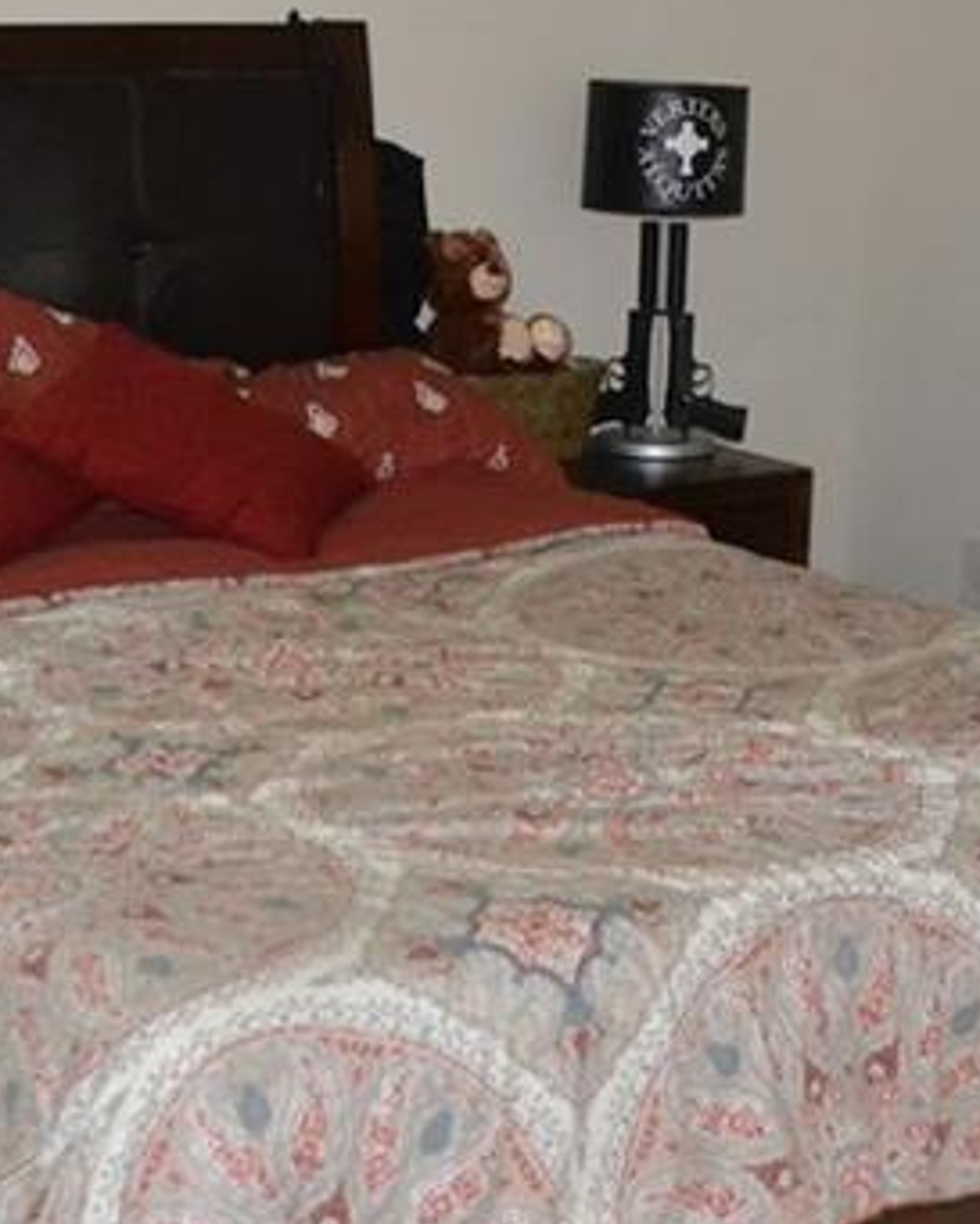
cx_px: 553
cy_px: 513
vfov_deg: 25.0
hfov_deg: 20.2
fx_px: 2754
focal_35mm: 76
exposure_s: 1/60
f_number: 3.5
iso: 3200
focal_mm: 18
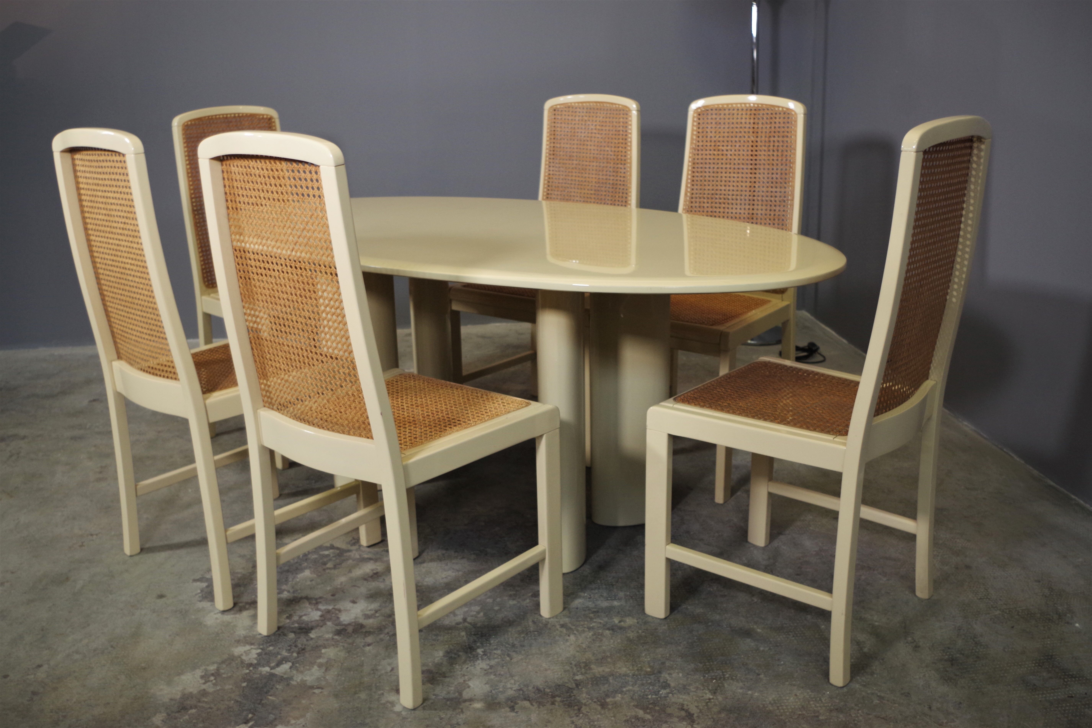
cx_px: 546
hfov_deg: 60.3
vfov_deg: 42.3
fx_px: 940
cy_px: 364
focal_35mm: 31
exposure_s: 1/60
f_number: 4
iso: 800
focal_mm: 21.25
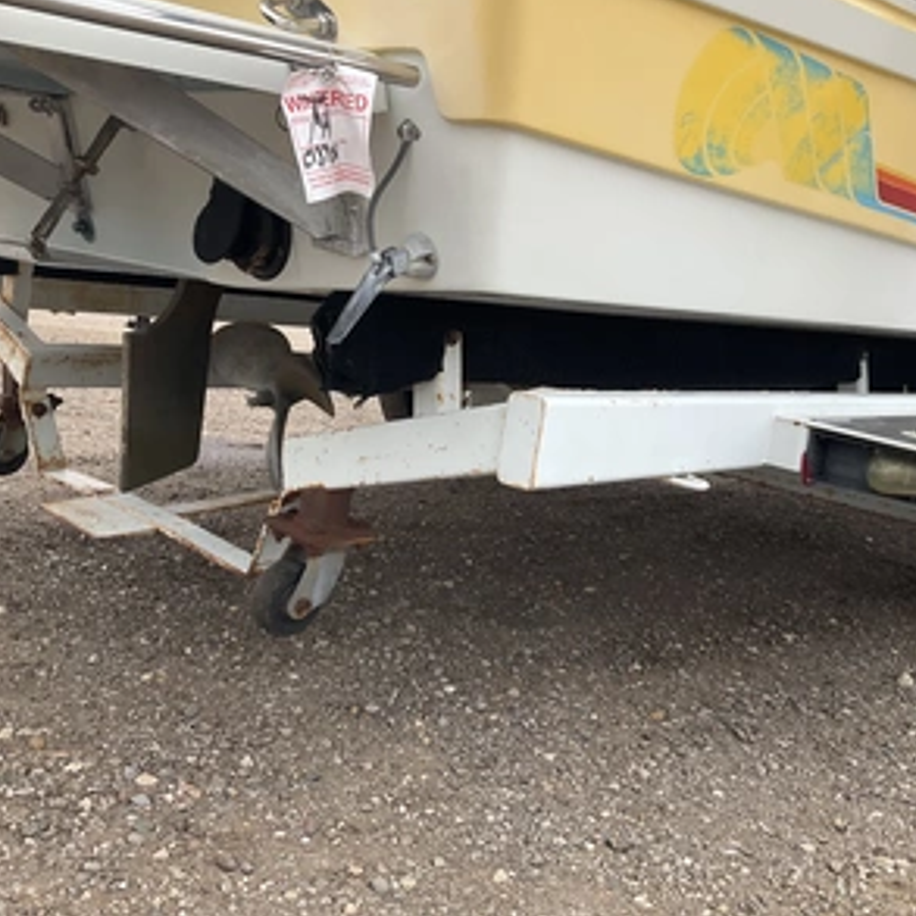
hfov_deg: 47.2
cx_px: 494
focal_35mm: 35
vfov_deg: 47.2
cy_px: 450
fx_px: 1048
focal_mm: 3
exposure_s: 1/450
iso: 25
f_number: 1.8
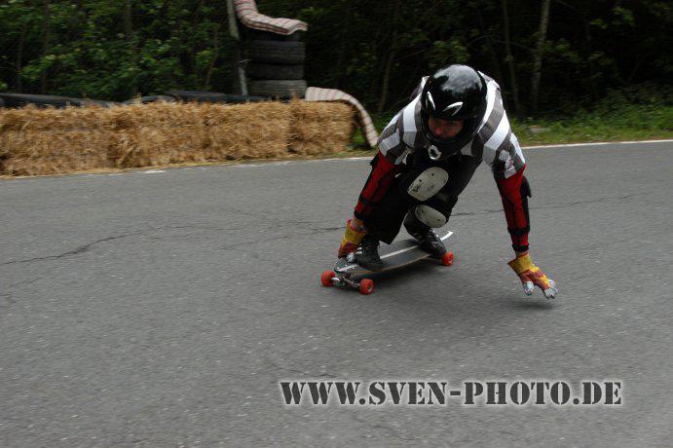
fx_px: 897
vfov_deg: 28.0
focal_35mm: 48
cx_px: 336
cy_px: 224
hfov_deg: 41.1
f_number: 5.6
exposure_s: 1/320
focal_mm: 32
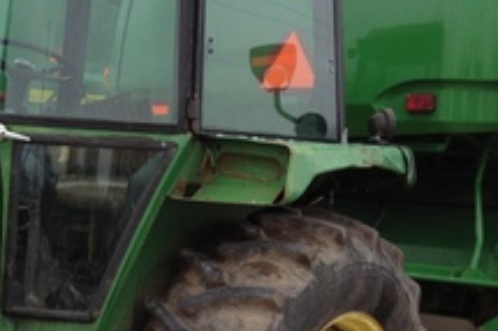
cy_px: 192
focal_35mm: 92
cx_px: -113
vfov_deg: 14.8
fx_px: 1272
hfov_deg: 20.6
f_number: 2.4
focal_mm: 4.28
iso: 50
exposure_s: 1/394
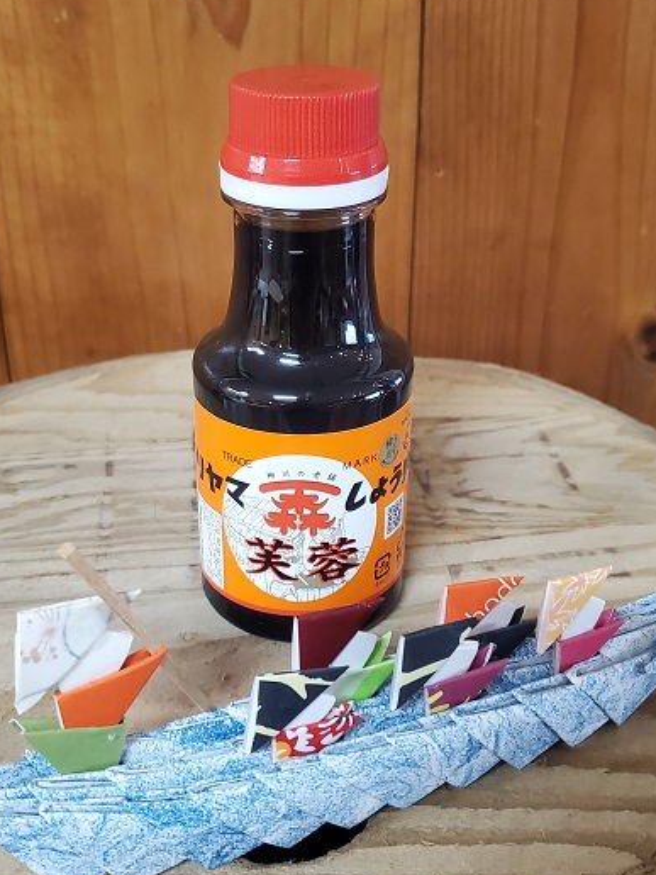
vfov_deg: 43.8
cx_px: 309
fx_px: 1087
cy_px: 399
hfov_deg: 33.6
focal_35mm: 43
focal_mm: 4.3
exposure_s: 1/40
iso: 500
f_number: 1.5
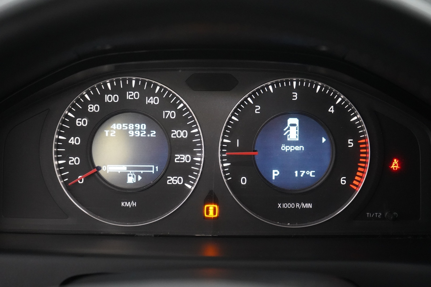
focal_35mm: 70
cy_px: 144
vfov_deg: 19.5
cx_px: 216
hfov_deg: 28.8
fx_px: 838
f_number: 5.6
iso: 10000
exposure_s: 1/40
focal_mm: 70
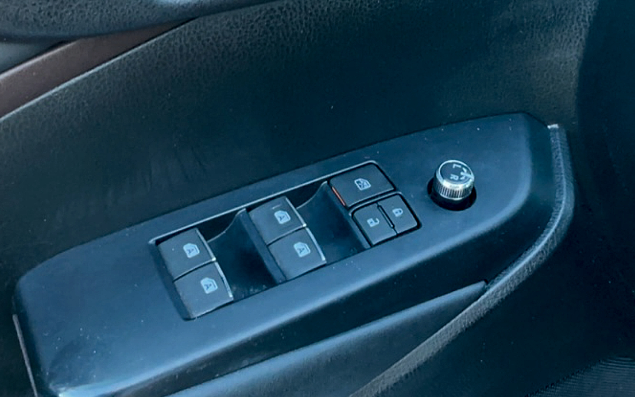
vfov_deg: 27.2
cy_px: 53
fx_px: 796
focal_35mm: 46
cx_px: 279
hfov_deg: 43.4
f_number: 1.8
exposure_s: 1/60
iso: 100
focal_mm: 3
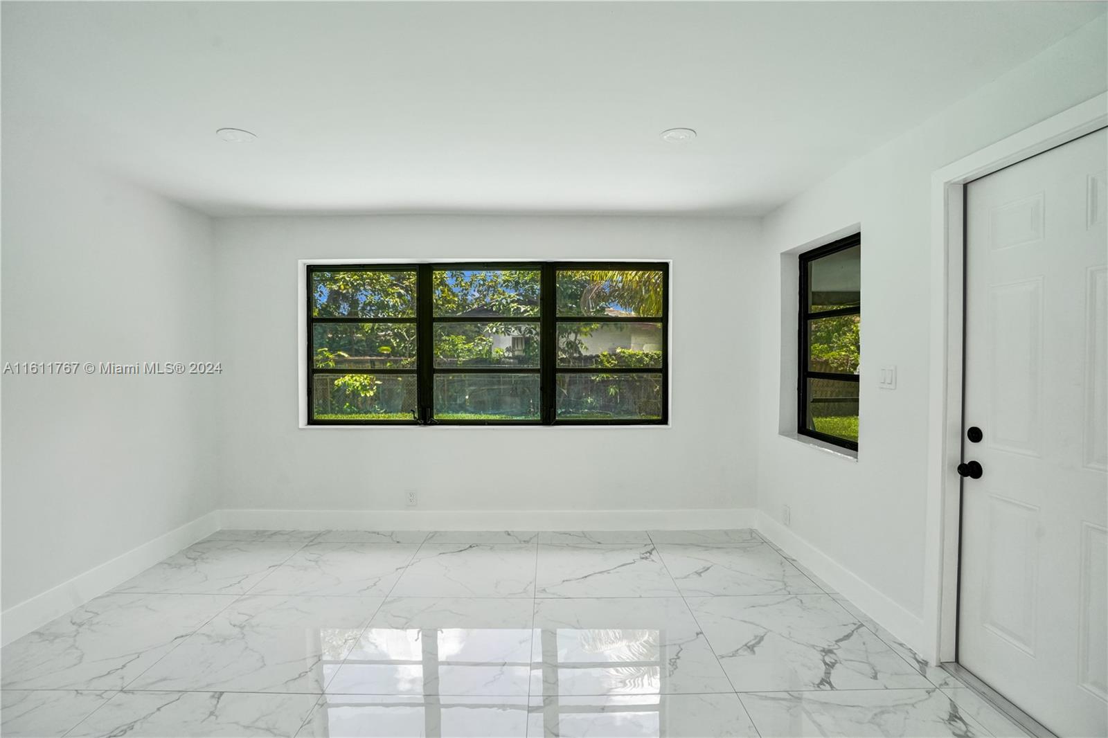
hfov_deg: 96.7
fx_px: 492
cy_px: 369
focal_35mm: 16
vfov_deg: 73.7
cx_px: 554
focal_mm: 16
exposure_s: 1/320
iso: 1600
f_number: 7.1
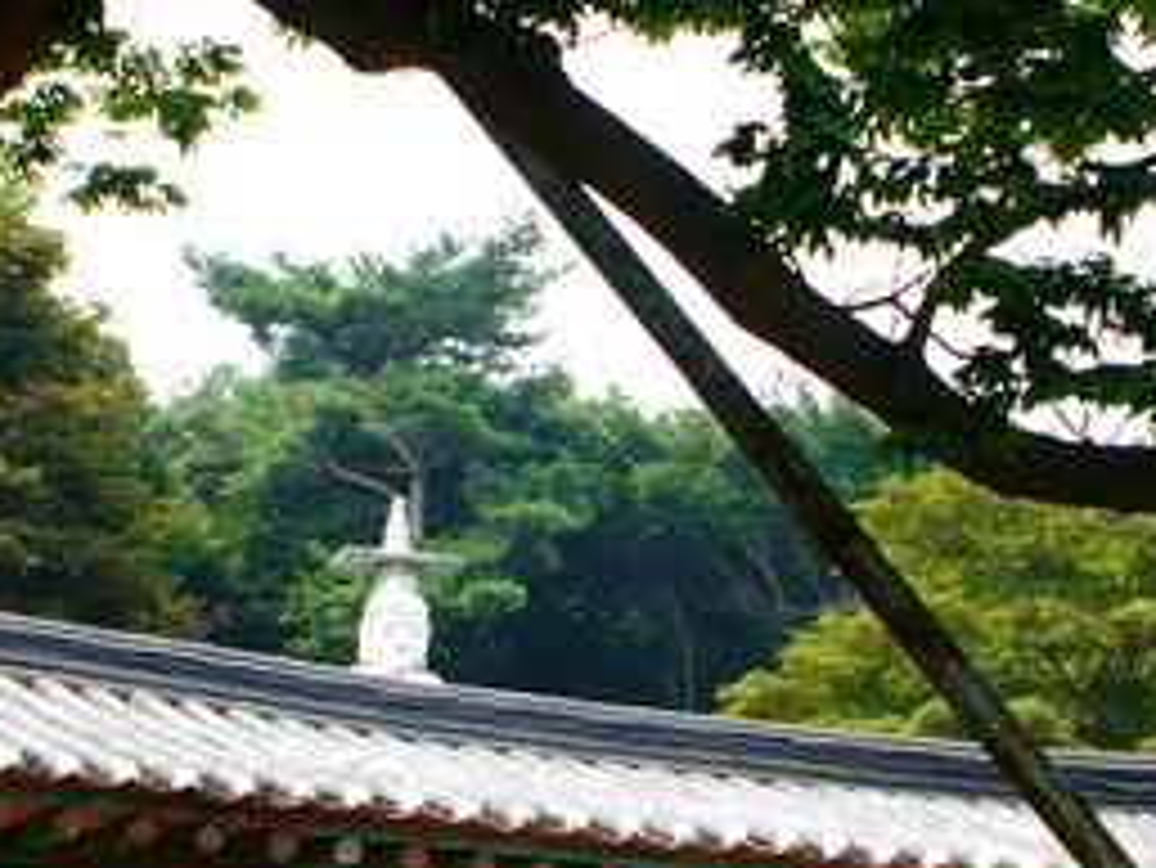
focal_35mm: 110
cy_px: 621
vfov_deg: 13.4
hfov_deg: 17.8
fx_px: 3675
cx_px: 735
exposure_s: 1/90
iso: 100
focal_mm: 28
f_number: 4.8
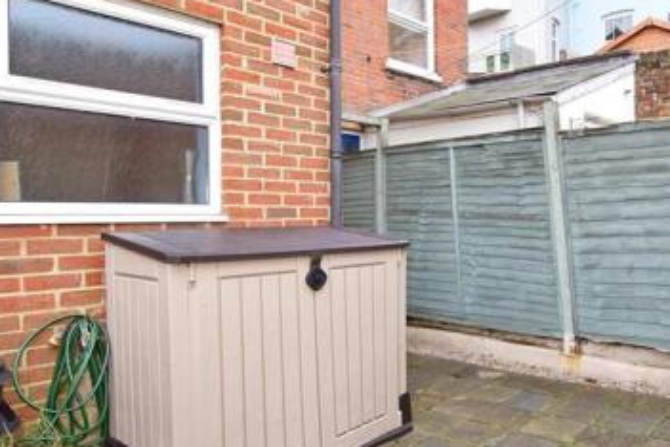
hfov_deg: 63.2
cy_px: 228
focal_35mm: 28
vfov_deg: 46.4
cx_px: 466
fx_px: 521
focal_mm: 10
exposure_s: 1/100
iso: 400
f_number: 5.6
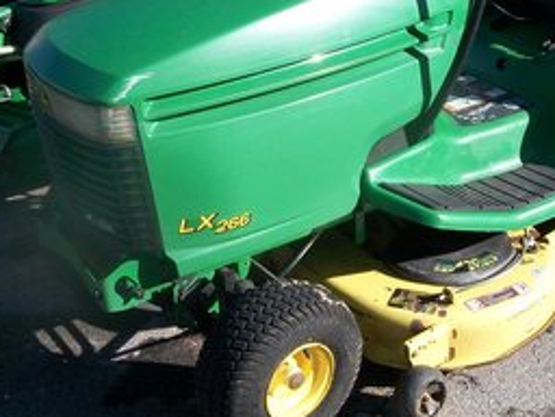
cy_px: 163
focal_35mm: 68
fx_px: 1090
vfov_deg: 21.6
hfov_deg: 28.4
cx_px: 351
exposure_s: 1/250
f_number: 5.5
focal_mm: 5.7
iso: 80
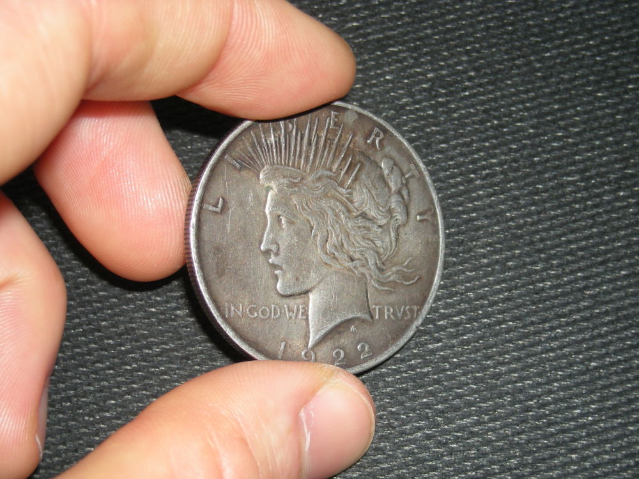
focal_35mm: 76
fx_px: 1403
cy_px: 240
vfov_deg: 19.4
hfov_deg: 25.7
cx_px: 320
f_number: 7.8
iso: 50
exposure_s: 1/60
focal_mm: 12.3
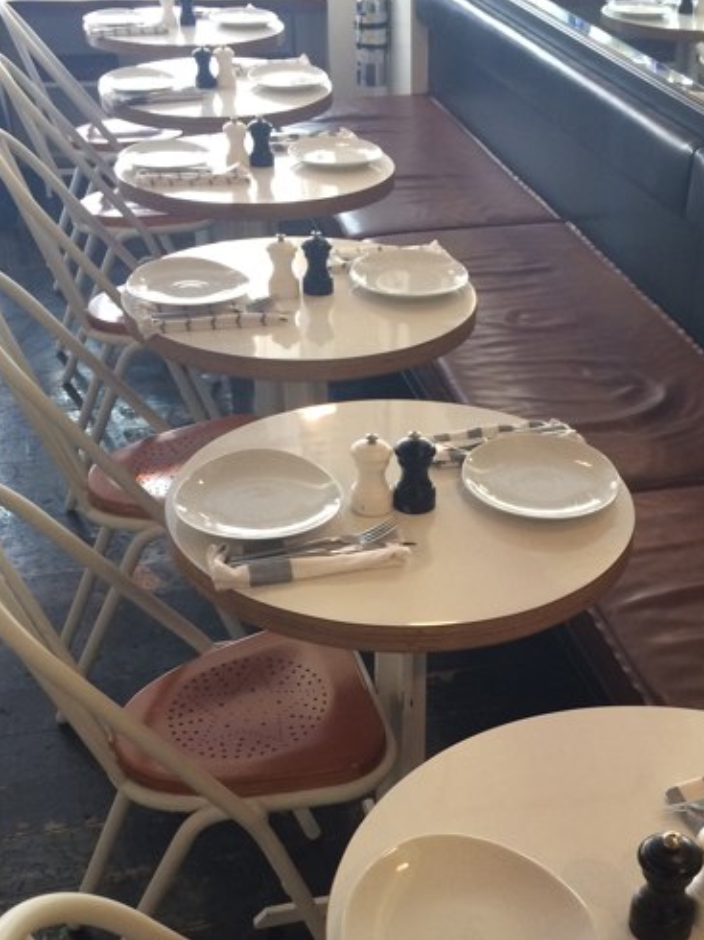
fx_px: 1330
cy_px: 664
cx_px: 495
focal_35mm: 49
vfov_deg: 38.3
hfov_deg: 29.3
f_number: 2.2
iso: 64
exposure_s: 1/30
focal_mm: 4.12
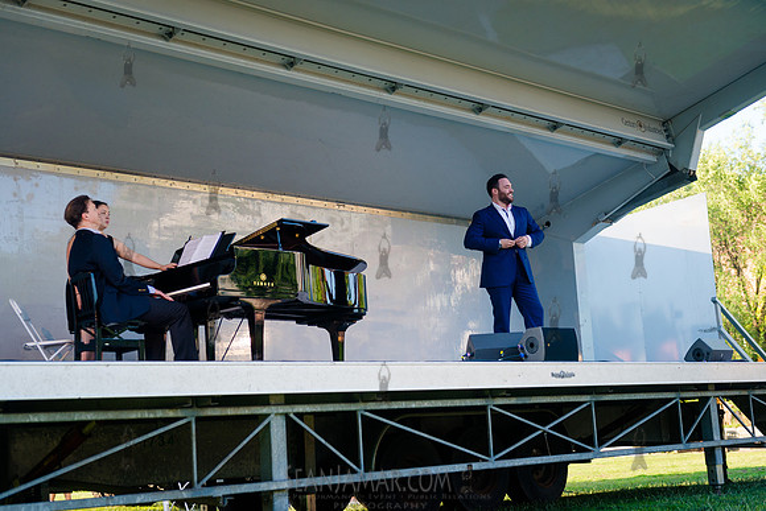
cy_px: 256
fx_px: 1107
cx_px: 383
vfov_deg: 26.0
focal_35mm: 52
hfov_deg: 38.2
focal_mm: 52
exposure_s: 1/640
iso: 500
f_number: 3.5
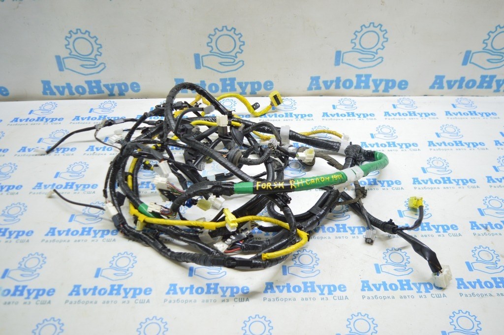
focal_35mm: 33
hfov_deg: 57.3
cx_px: 252
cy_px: 168
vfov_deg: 39.9
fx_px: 462
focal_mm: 22
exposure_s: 1/40
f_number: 3.8
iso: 400
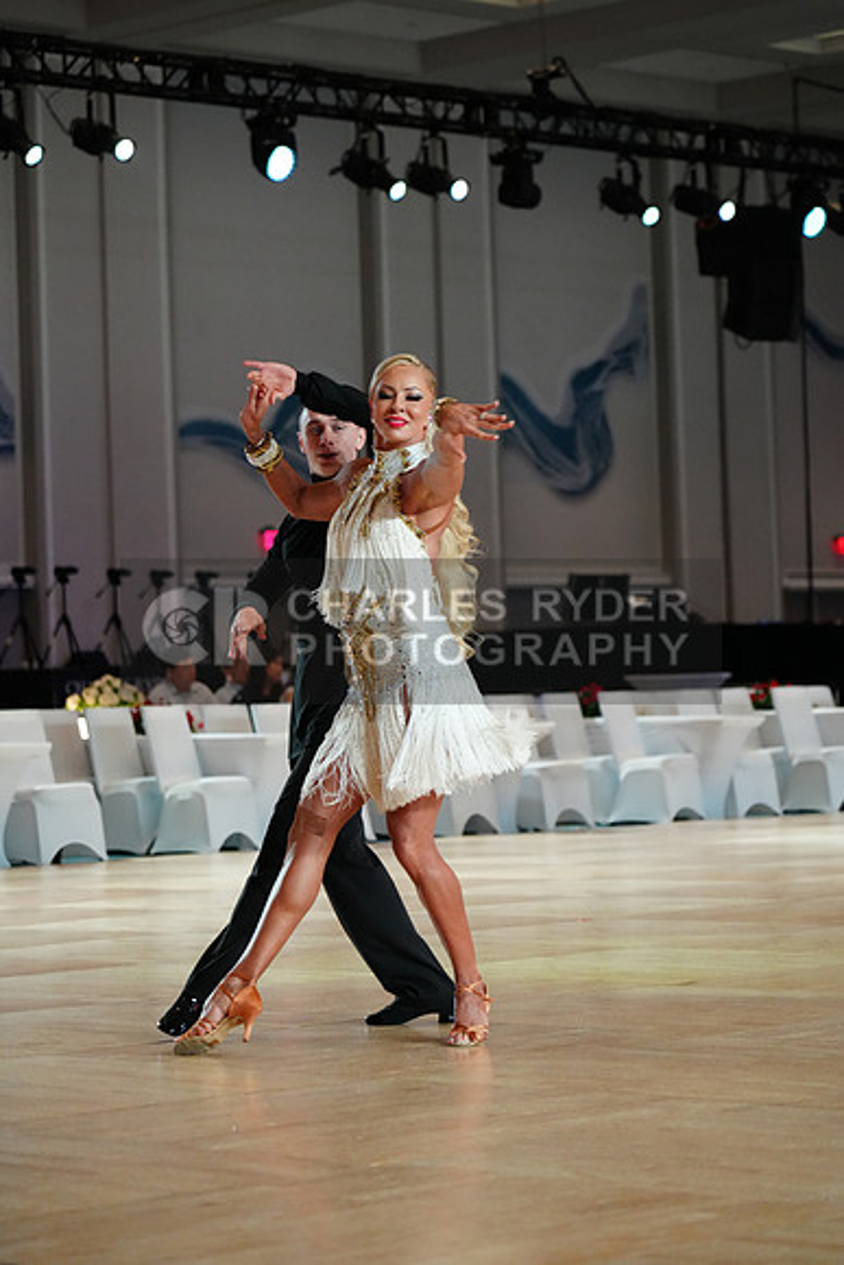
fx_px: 3690
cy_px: 632
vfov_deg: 19.5
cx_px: 422
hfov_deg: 13.0
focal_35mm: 105
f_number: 4
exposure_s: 1/400
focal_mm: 105
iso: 5000
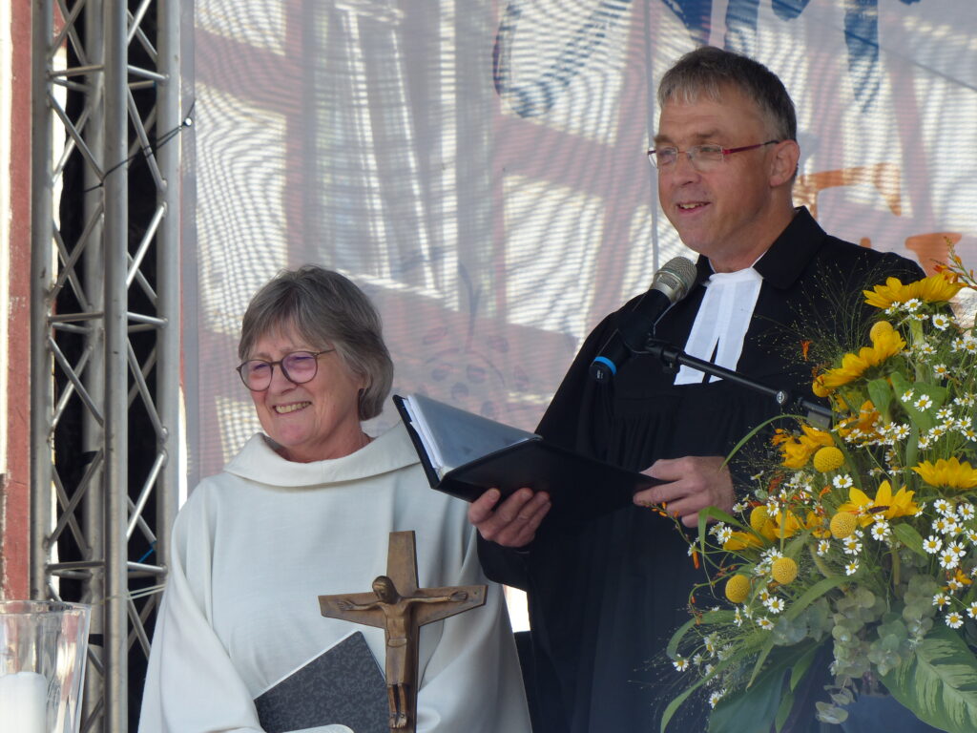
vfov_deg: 6.5
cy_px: 366
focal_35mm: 228
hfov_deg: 8.7
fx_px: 6435
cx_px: 488
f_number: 4
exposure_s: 1/160
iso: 100
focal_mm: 41.1
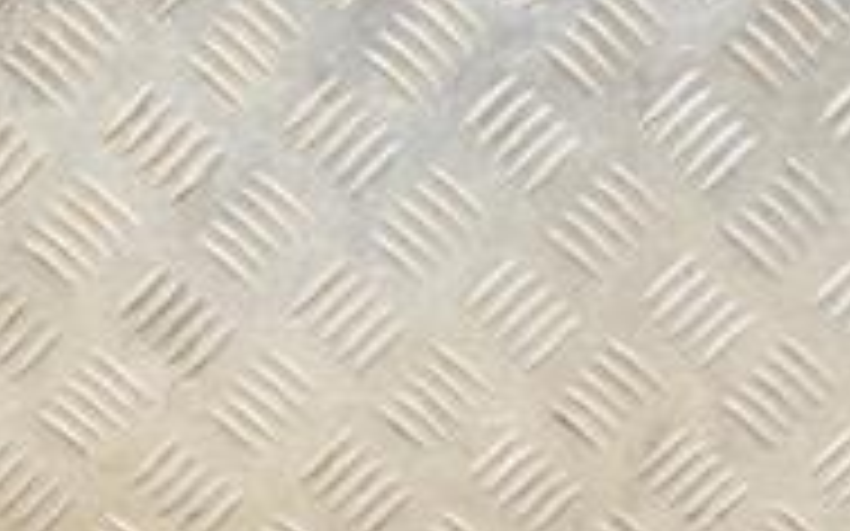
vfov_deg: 10.4
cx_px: 441
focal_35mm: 122
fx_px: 2817
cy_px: 765
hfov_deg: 17.2
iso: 800
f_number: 5
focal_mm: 25
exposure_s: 1/125
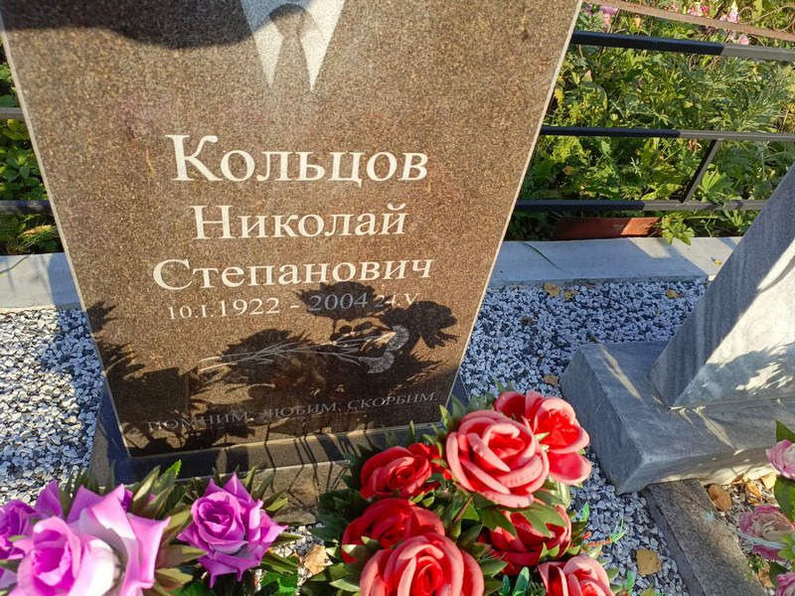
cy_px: 298
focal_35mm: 25
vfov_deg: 54.9
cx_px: 398
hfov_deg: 69.4
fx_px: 574
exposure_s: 1/498
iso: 114
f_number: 1.69
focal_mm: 4.76
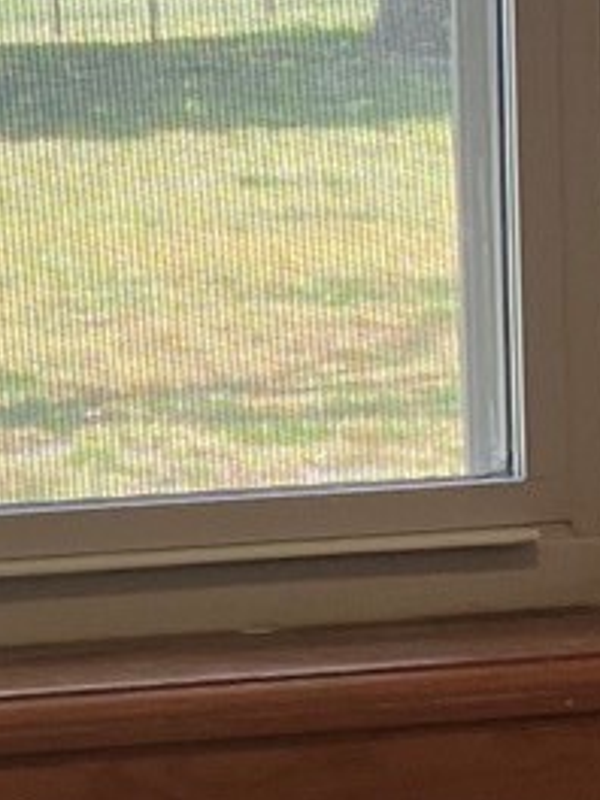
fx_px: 4715
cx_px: -400
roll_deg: +3.0
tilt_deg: -6.1
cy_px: 255
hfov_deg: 7.1
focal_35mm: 204
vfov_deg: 9.7
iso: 40
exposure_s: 1/120
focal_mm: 3.99
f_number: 1.8
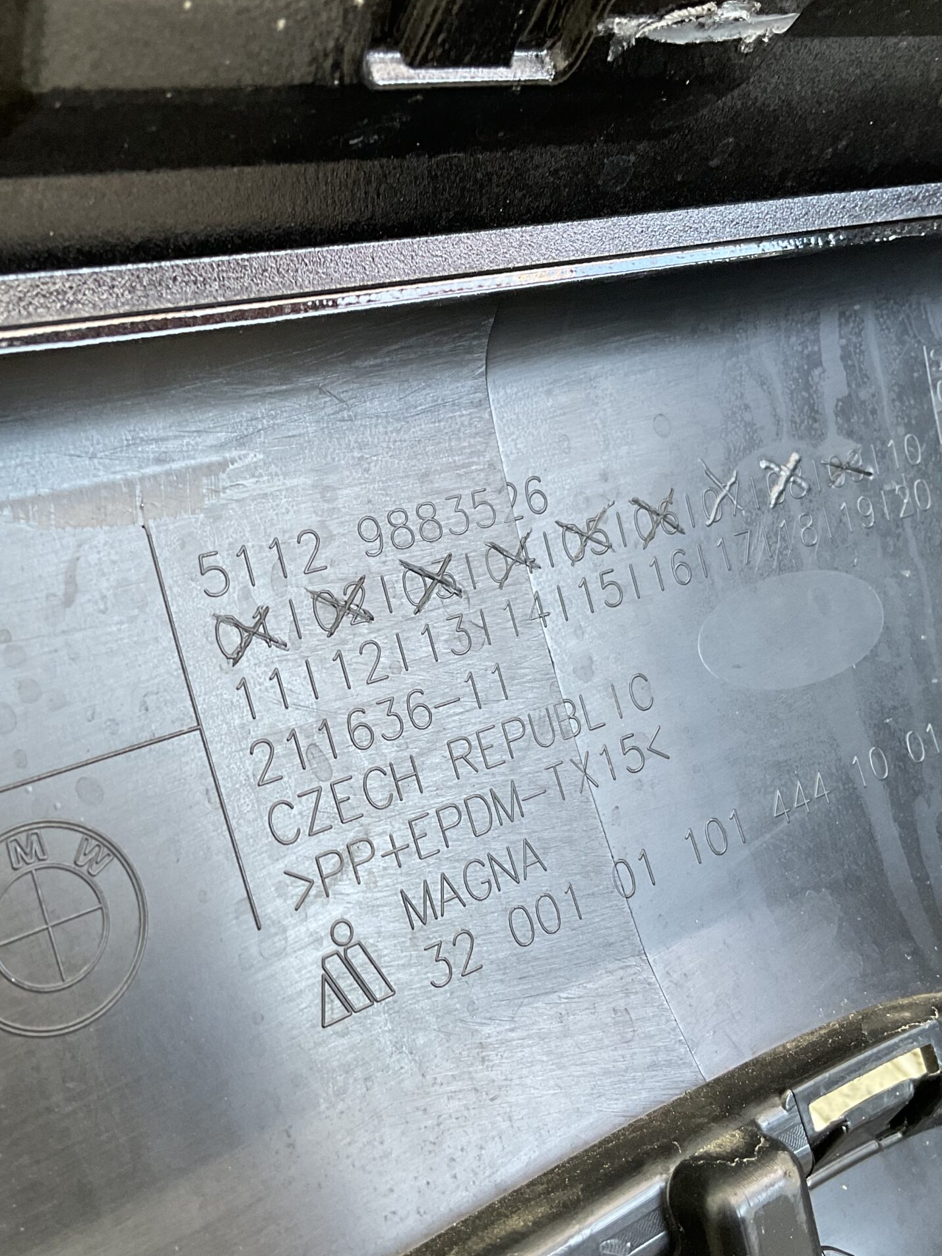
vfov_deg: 47.9
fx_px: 1415
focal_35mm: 39
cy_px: 625
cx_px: 369
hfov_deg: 36.7
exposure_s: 1/60
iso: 64
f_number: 1.8
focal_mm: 3
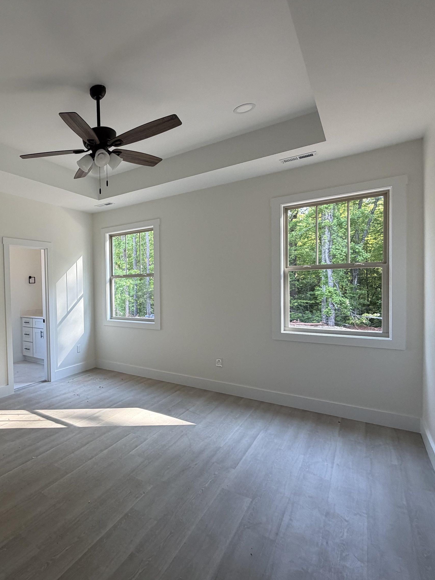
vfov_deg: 84.7
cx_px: 56
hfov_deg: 60.0
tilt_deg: -0.8
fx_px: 318
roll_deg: +1.8
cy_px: 294
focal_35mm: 19
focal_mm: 2.22
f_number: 2.2
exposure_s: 1/121
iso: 160
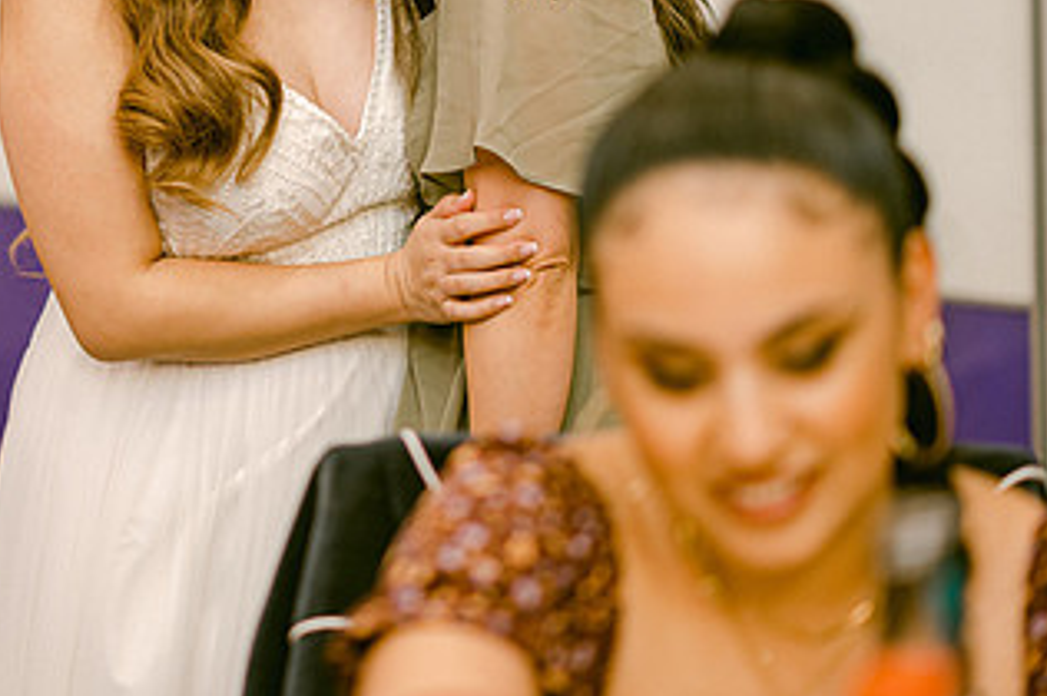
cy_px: 96
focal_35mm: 156
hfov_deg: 13.1
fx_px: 4532
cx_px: 166
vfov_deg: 8.8
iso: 320
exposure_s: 1/125
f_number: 2
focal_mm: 85
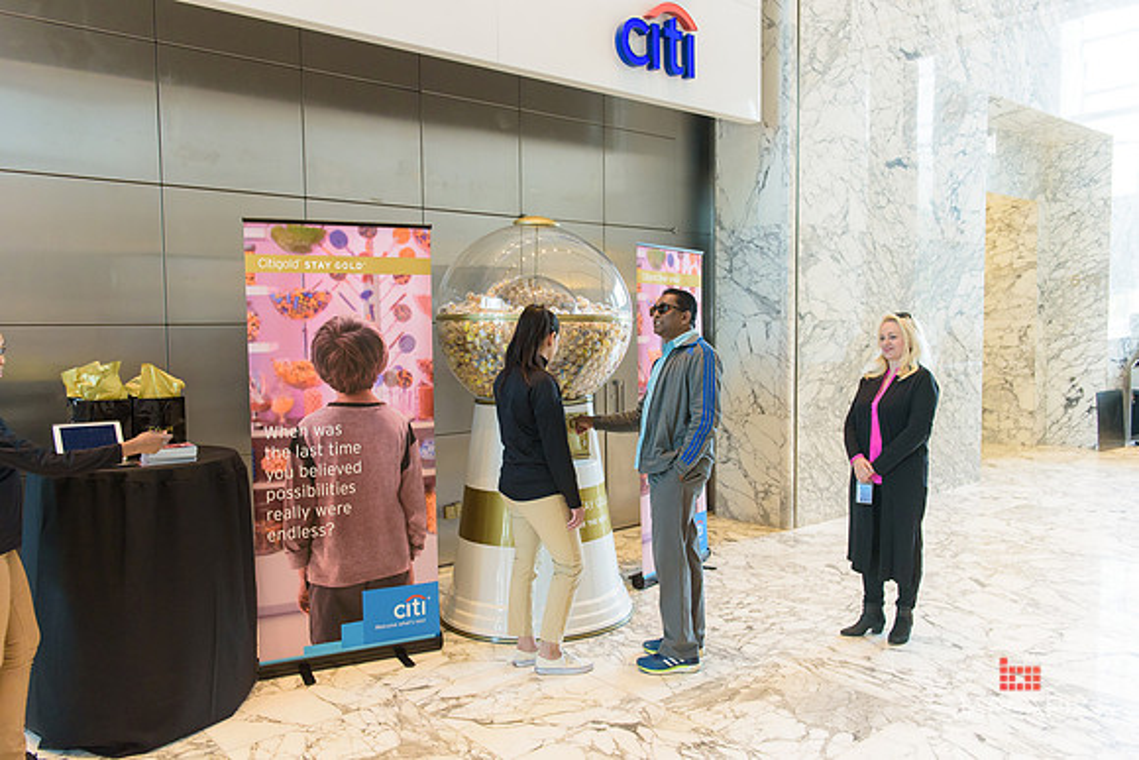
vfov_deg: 46.4
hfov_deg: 65.5
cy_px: 380
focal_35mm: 28
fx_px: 886
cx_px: 570
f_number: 3.2
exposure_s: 1/125
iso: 1600
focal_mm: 28
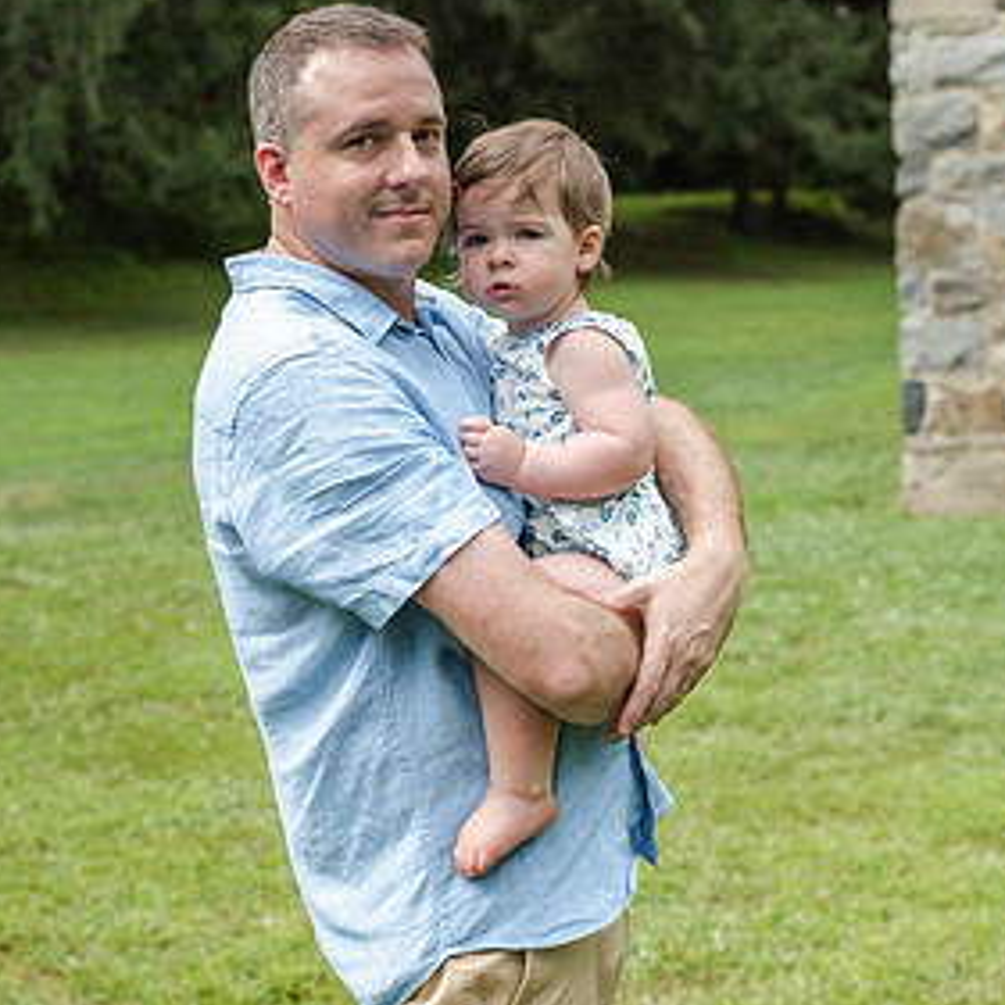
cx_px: 508
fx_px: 2234
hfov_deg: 25.4
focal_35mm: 68
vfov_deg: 25.4
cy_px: 497
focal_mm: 50
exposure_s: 1/1250
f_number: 4
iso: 400
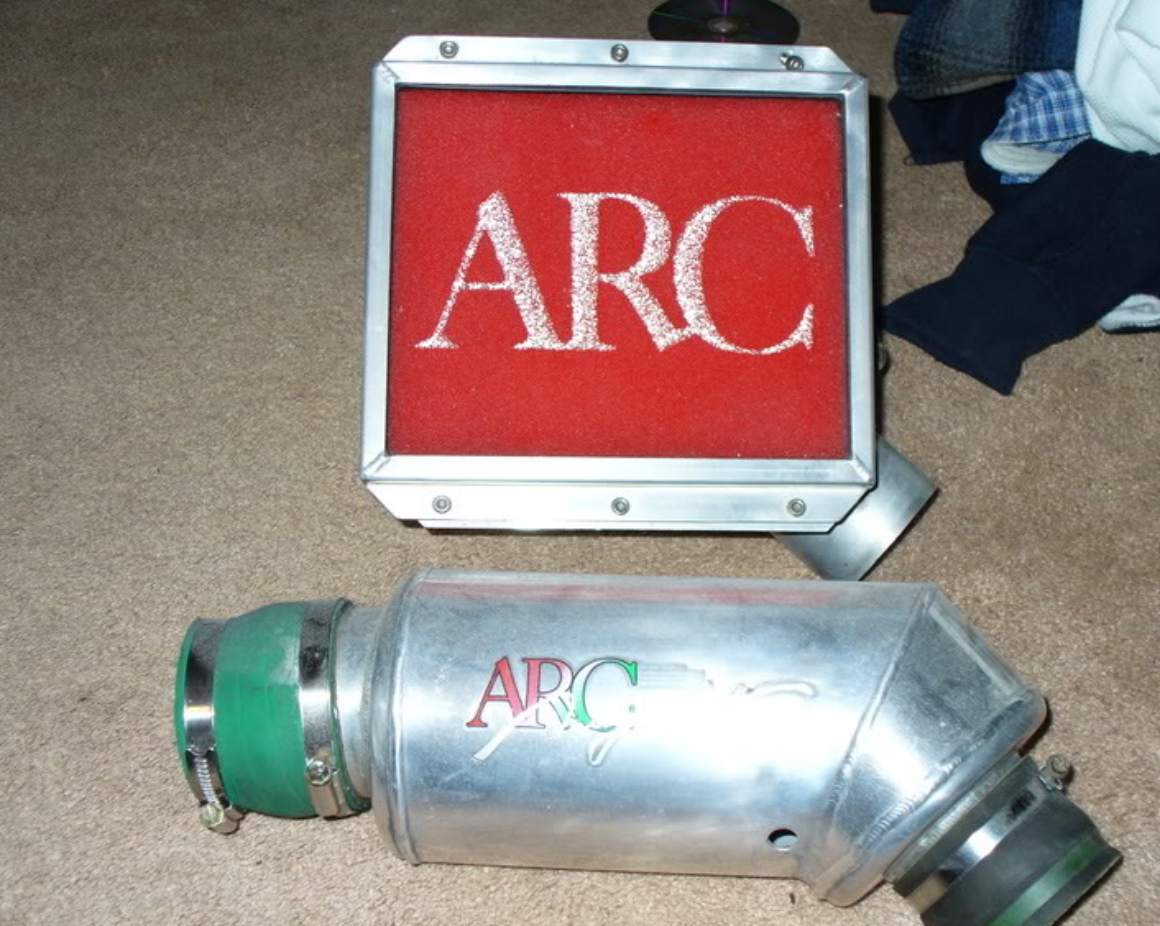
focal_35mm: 51
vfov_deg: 29.7
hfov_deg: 36.7
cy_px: 463
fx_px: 1750
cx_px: 619
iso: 80
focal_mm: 7.9
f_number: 3
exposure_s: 1/60
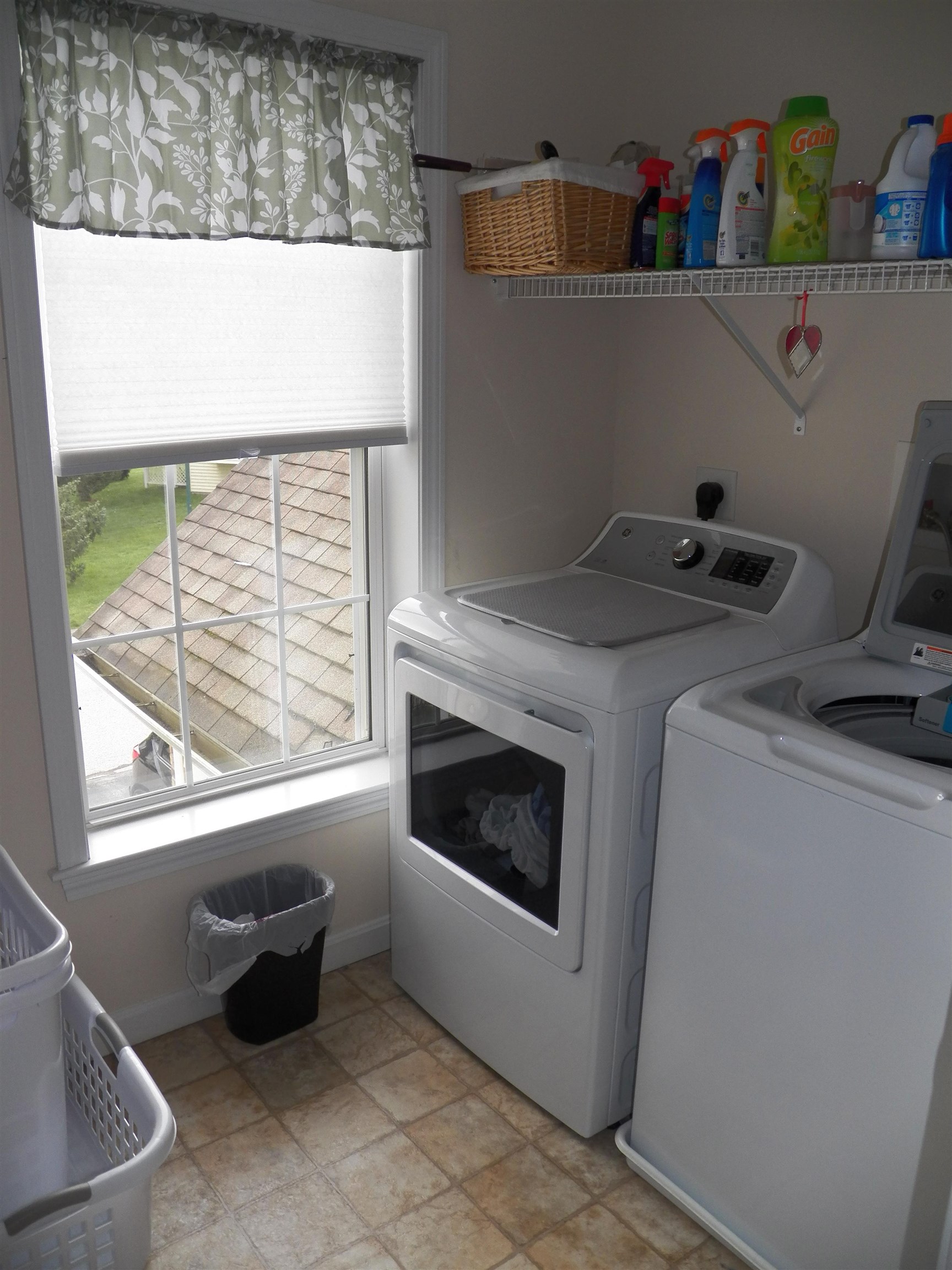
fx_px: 1027
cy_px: 635
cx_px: 476
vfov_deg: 63.4
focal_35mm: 28
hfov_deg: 49.7
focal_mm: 4.9
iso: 125
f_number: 3.2
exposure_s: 1/125
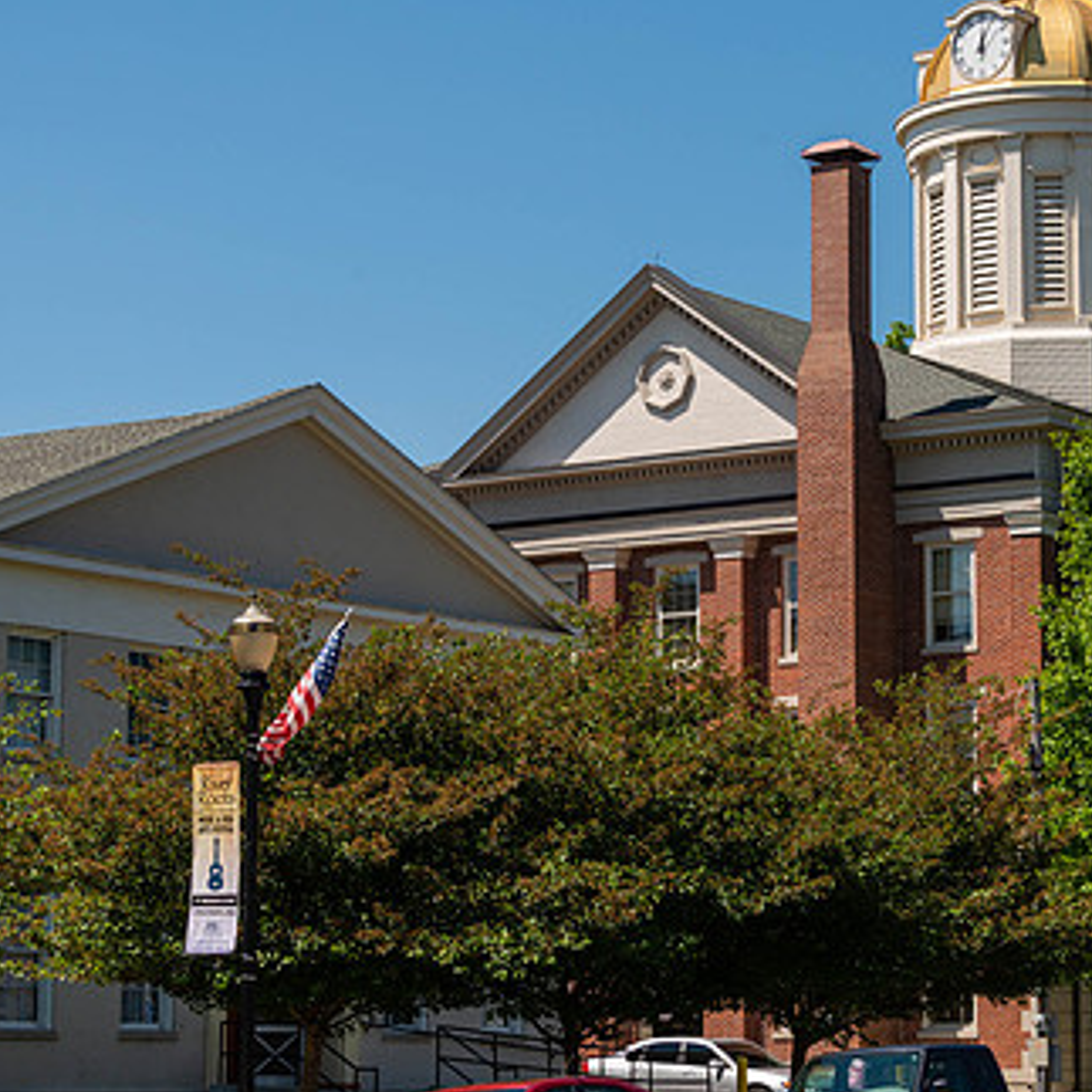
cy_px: 455
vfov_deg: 17.6
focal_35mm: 99
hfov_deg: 17.5
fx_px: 3533
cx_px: 717
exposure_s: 1/200
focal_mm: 56
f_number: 10
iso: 100
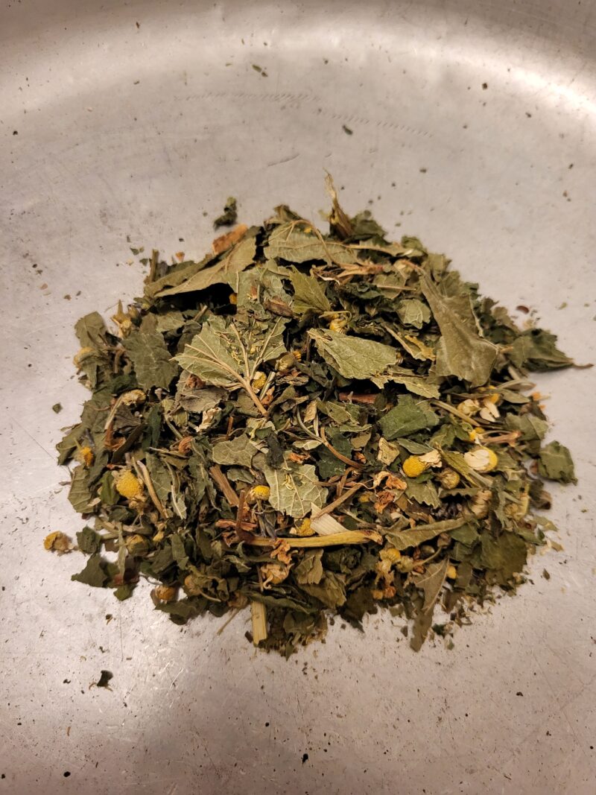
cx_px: 298
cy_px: 398
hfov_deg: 53.1
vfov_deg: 67.3
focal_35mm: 26
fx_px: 597
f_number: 1.8
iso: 800
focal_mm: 5.4
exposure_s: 1/50
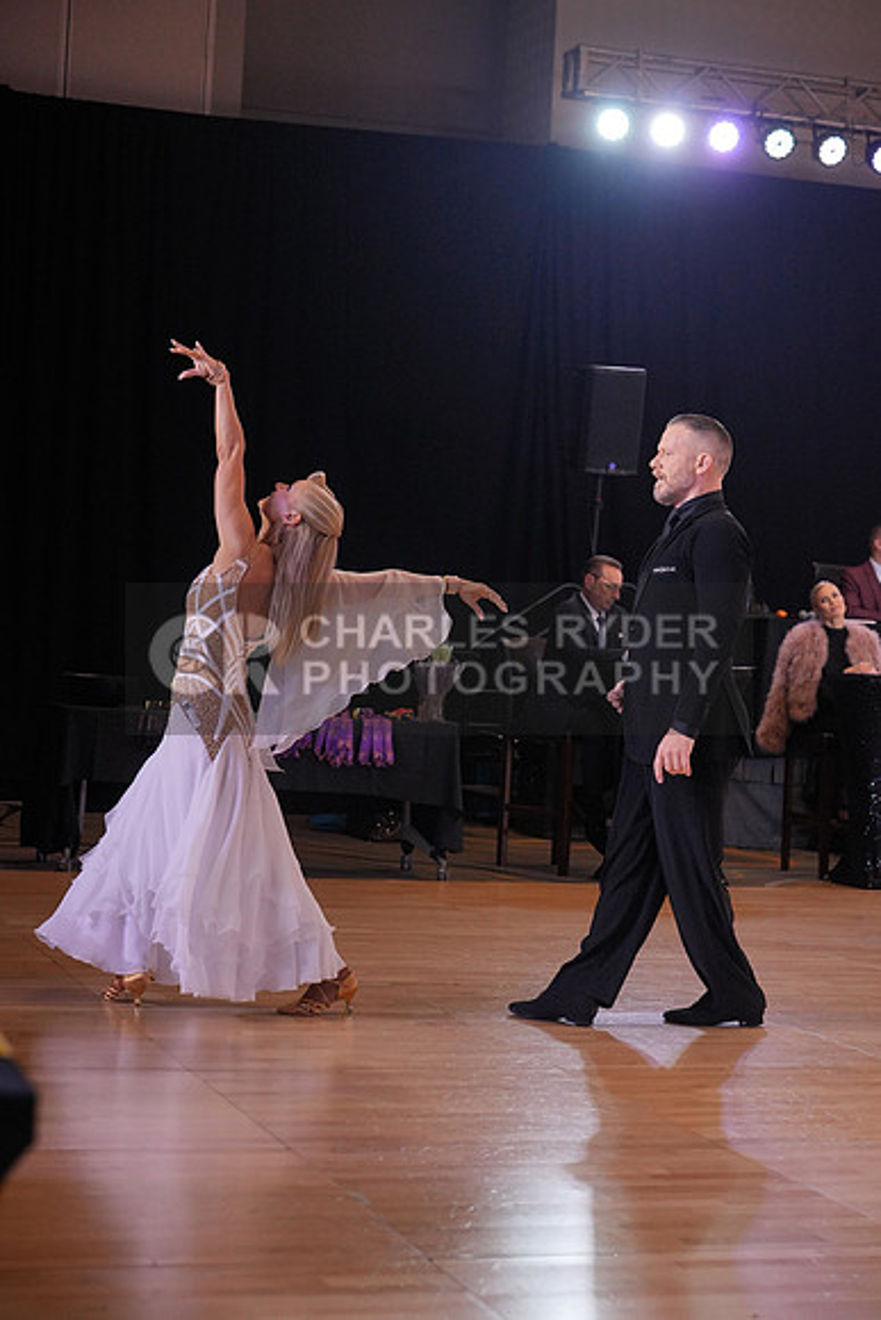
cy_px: 660
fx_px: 2568
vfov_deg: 28.8
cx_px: 440
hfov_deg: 19.5
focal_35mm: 70
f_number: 4
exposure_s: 1/500
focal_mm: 70
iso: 2000
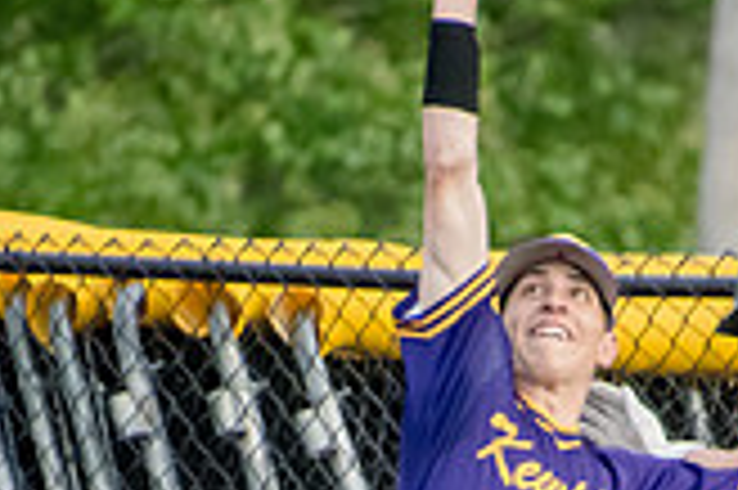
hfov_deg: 1.0
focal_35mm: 2128
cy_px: 802
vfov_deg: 0.6
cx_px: 418
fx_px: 43580
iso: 4000
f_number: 6.3
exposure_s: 1/2000
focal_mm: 400
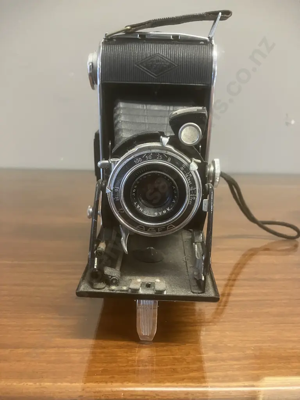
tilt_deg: -16.8
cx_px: 150
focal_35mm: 28
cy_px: 200
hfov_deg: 49.7
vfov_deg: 63.4
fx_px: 324
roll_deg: -1.5
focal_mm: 3.99
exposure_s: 1/33
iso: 320
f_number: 1.8
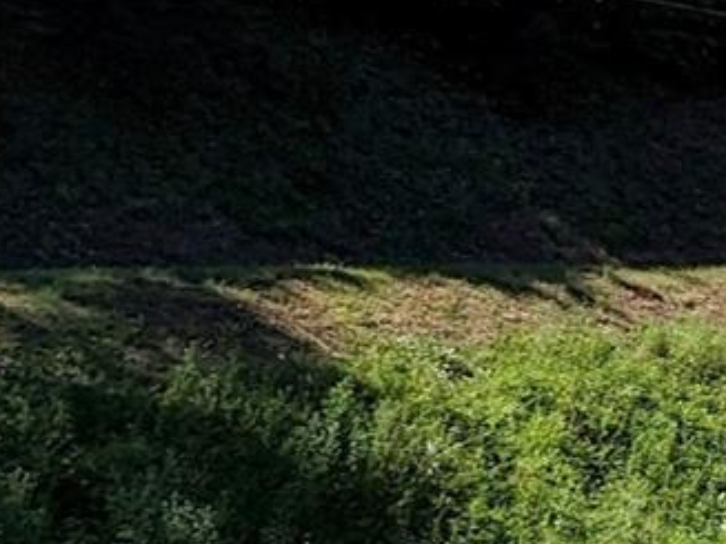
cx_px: 2023
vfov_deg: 14.8
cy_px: 278
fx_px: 2097
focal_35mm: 100
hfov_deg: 12.2
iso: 51
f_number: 2.2
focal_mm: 2.35
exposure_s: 1/869
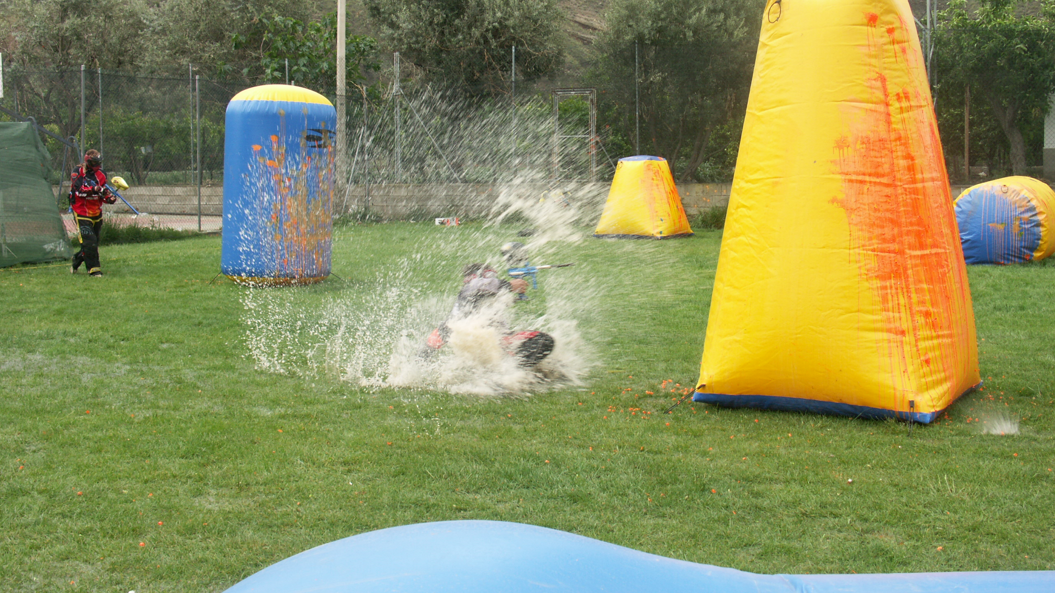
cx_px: 527
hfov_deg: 42.9
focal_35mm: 48
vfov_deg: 24.8
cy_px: 222
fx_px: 1343
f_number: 5
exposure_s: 1/125
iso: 64
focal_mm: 11.45
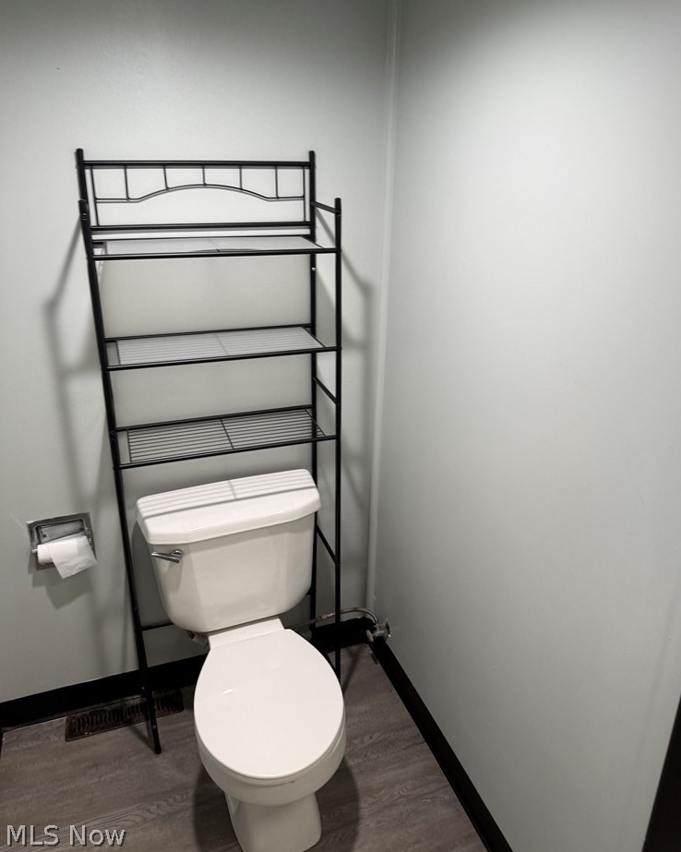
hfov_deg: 54.9
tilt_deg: -19.3
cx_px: 352
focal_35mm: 26
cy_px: 384
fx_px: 655
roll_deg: -0.2
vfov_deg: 65.9
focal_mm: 6.76
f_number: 1.78
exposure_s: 1/60
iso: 160
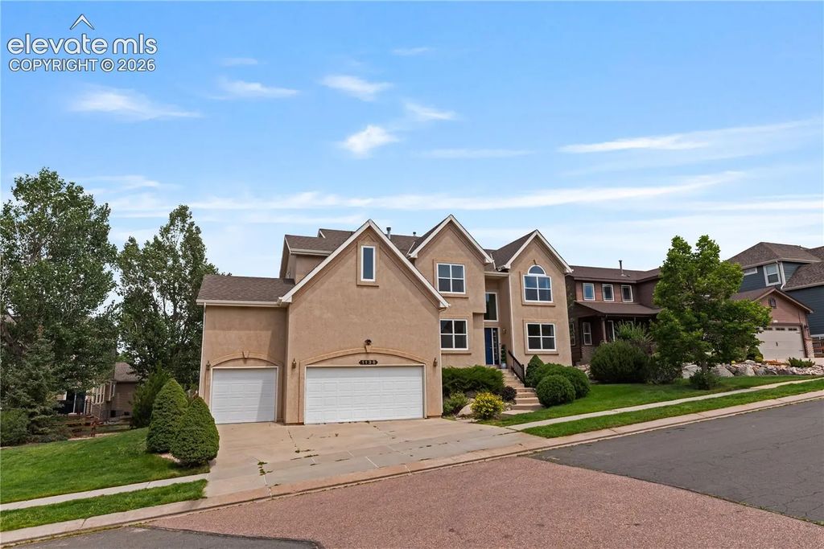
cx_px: 412
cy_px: 274
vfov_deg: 62.1
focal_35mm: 20
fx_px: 457
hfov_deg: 84.1
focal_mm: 13.3
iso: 125
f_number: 9
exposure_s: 1/80
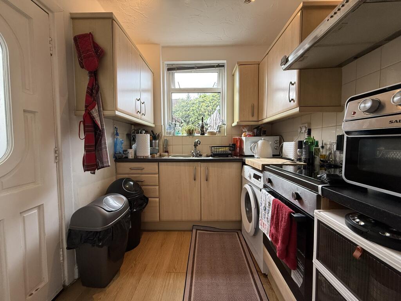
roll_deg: +0.5
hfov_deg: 102.1
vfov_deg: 85.7
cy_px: 150
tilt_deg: -2.4
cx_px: 200
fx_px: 162
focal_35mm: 14
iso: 125
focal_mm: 2.22
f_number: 2.2
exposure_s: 1/99
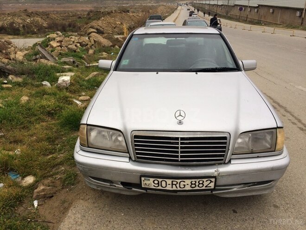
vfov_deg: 48.2
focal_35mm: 29
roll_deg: +1.0
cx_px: 153
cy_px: 115
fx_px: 256
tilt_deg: -21.0
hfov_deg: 61.7
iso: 40
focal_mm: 4.15
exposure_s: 1/562
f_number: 2.2
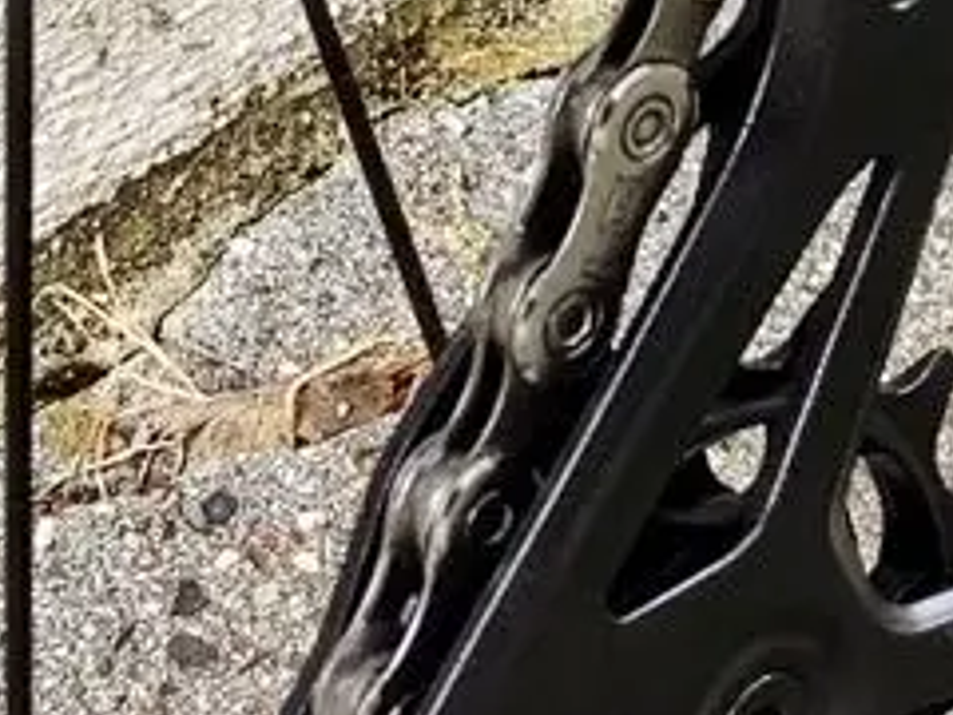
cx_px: 1215
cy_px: -759
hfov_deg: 12.4
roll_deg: +4.6
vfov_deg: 9.0
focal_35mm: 155
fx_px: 4267
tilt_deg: -31.0
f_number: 2.4
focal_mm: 3.3
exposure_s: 1/120
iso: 32
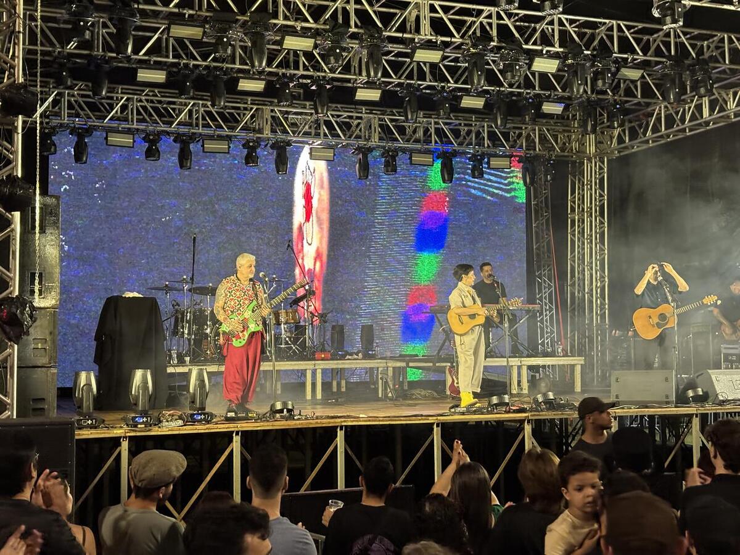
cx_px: 370
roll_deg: +1.8
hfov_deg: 36.8
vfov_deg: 28.0
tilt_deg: +3.3
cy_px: 278
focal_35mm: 52
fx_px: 1112
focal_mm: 5.96
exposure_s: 1/30
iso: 250
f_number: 1.6
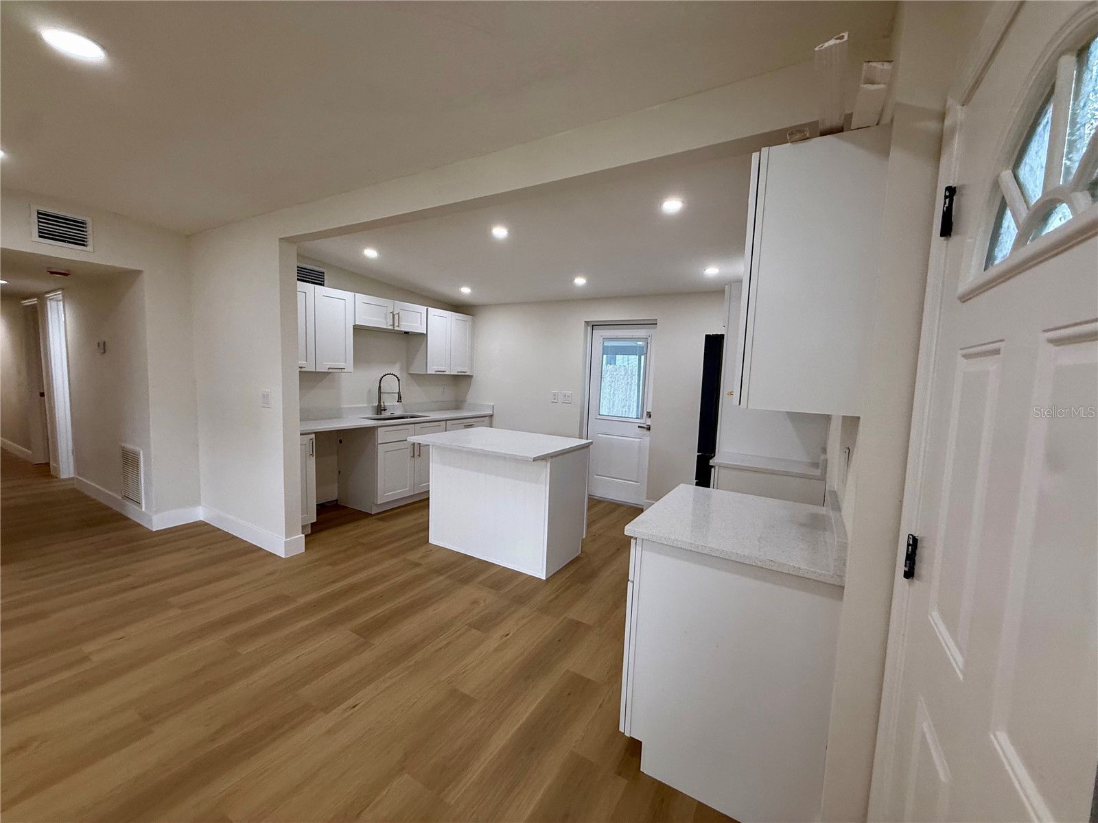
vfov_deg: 85.7
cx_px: 549
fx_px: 444
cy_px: 412
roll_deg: +0.0
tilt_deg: -1.8
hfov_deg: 102.1
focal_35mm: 14
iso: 100
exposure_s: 1/120
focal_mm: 2.22
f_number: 2.2
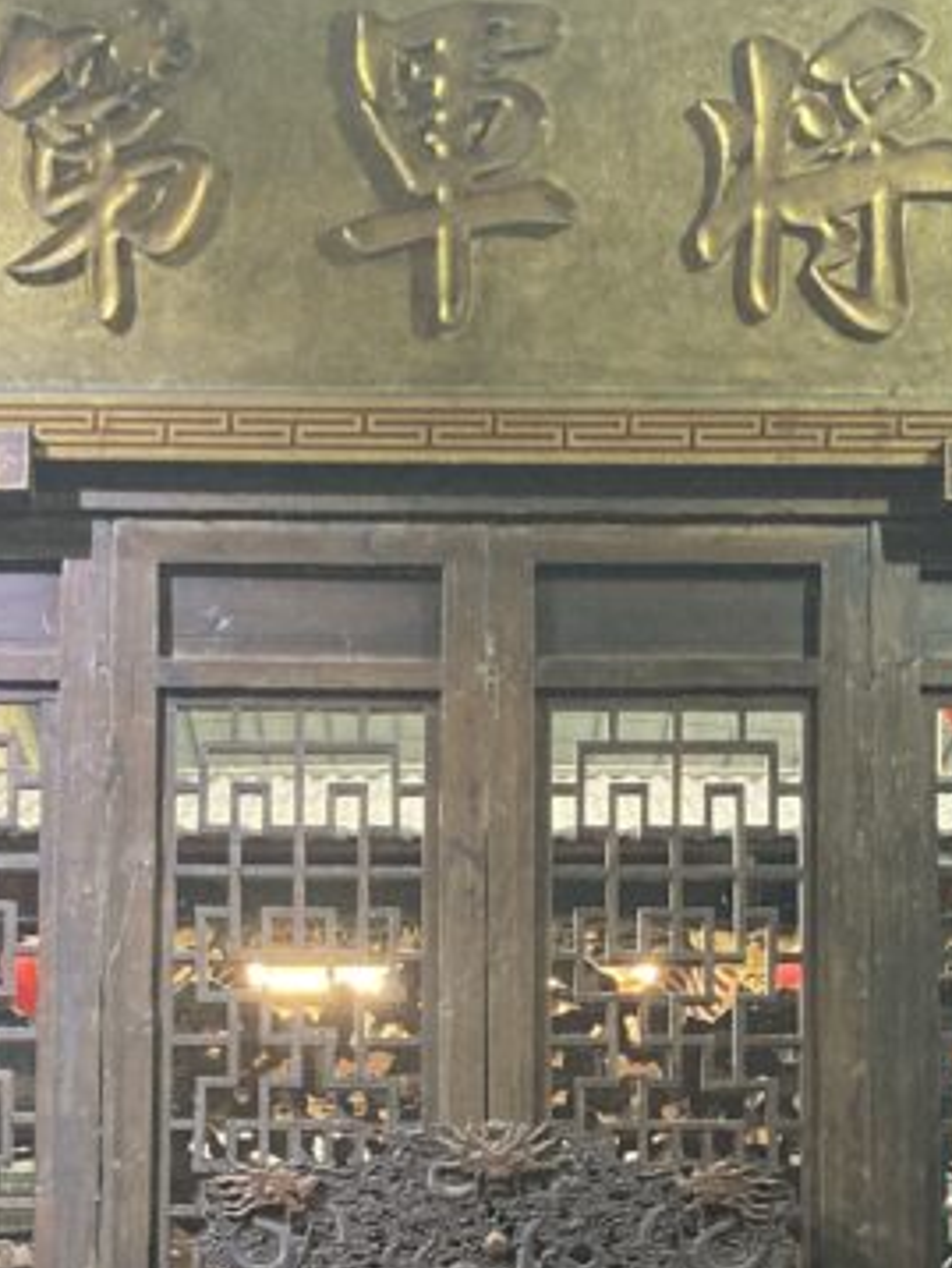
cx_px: 432
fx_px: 2930
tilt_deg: +8.1
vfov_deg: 22.9
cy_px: 1399
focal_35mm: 80
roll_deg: -0.2
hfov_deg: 18.5
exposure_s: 1/30
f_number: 1.8
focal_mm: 3.99
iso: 320
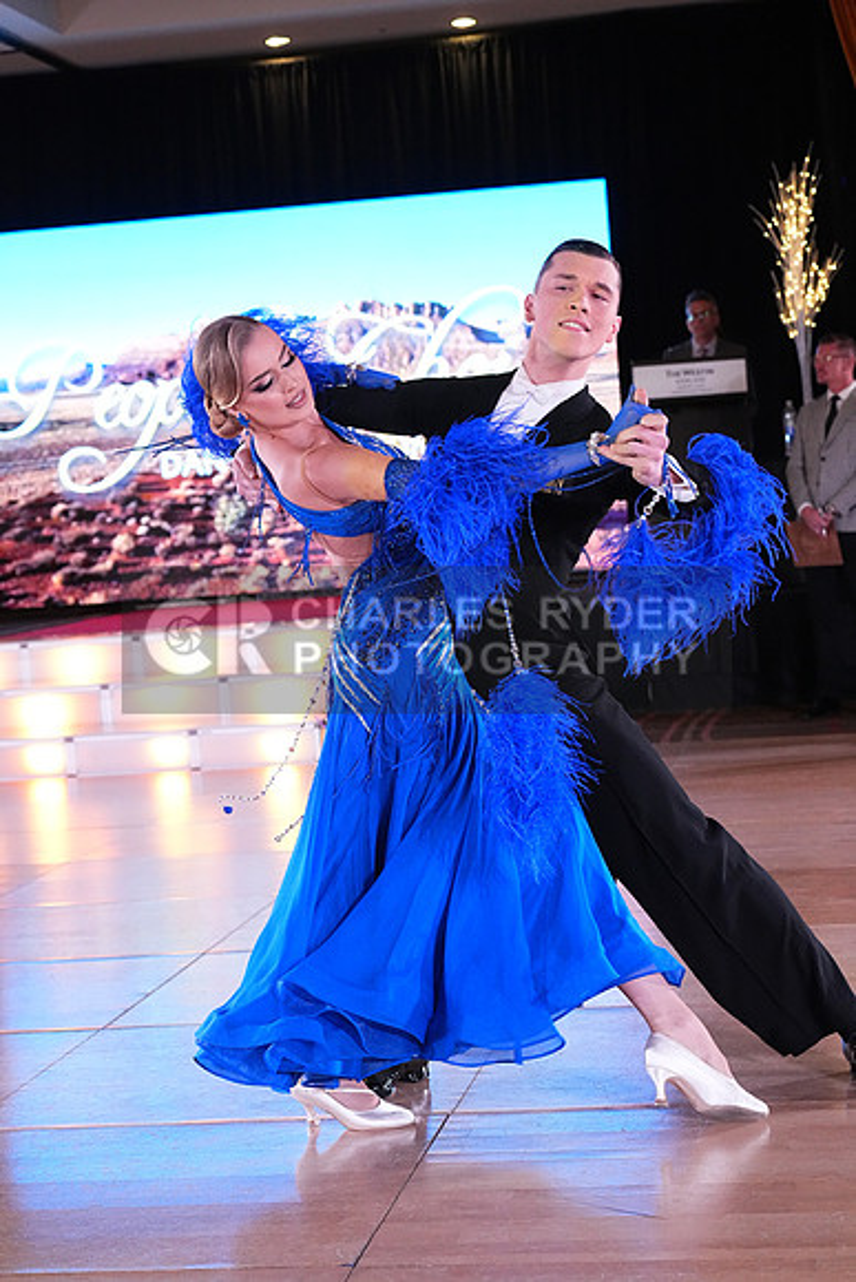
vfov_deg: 28.8
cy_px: 641
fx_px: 2495
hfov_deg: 19.5
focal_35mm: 70
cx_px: 428
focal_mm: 70
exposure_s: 1/400
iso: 8000
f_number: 5.6
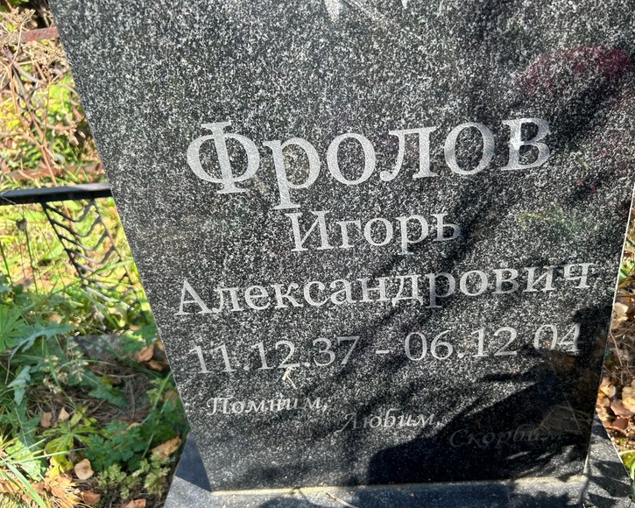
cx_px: 348
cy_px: 261
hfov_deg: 62.1
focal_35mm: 28
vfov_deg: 51.5
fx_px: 526
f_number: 1.5
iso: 50
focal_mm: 5.7
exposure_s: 1/493
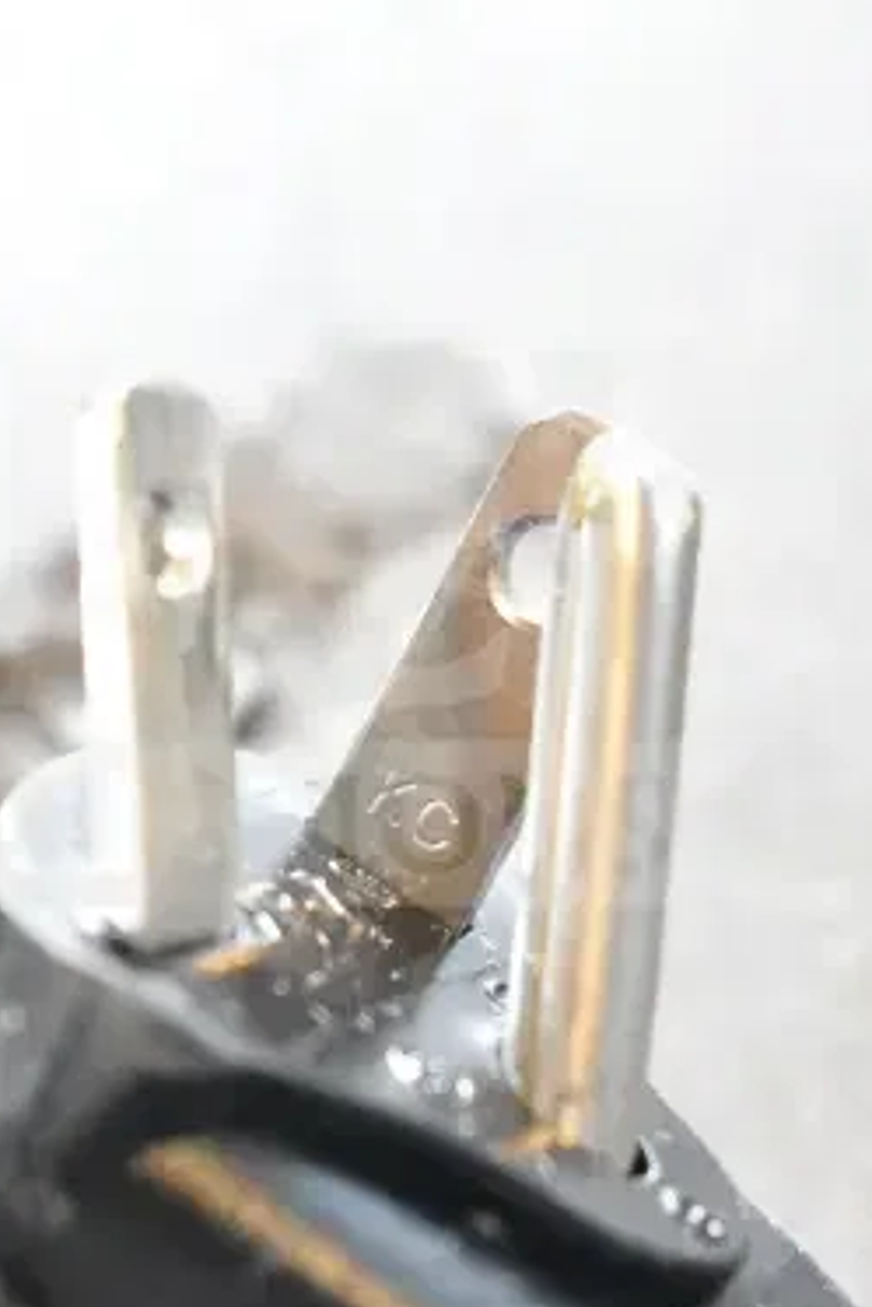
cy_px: 629
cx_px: 308
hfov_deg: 10.2
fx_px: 4893
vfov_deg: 15.2
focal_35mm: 135
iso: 9000
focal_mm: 55
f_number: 5.6
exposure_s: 1/100
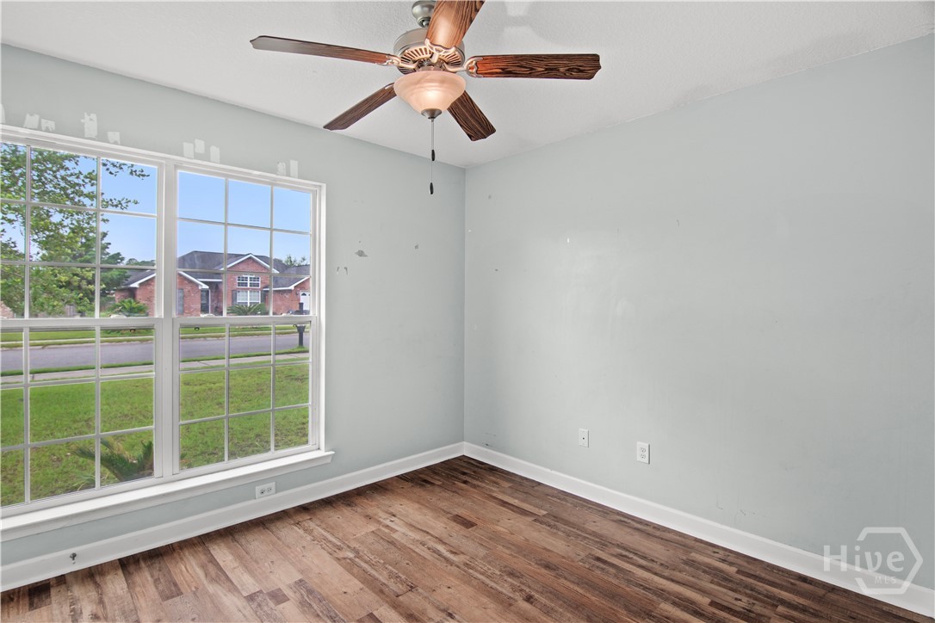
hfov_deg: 95.0
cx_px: 468
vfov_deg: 72.1
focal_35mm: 16
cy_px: 312
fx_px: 429
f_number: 7.1
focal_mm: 11
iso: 250
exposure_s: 1/4
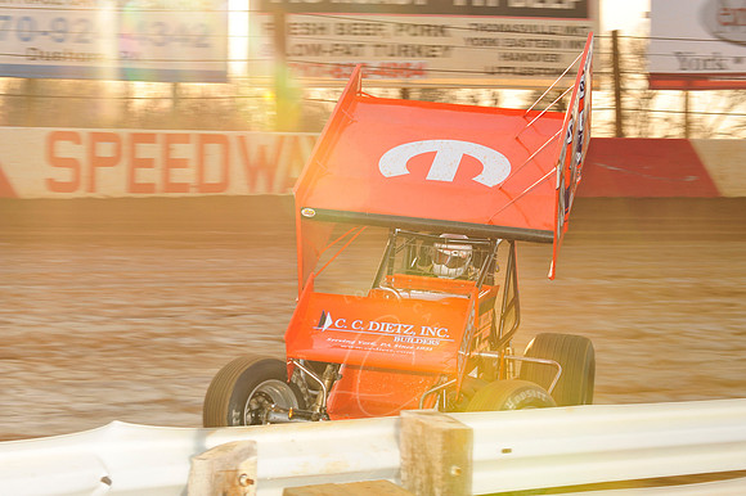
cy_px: 248
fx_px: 2071
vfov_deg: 13.7
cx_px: 373
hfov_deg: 20.4
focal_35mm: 100
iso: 640
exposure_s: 1/250
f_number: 11
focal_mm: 100
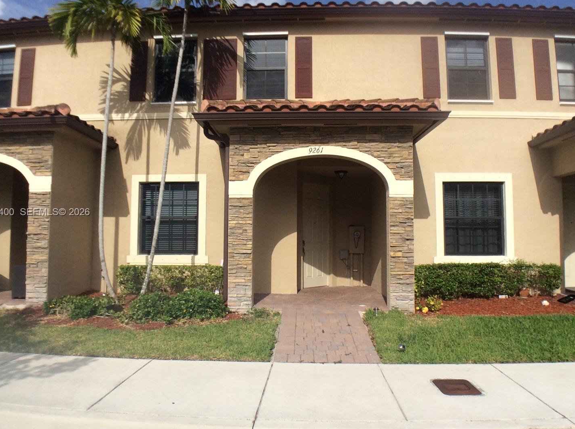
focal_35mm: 36
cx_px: 288
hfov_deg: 51.4
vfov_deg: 39.5
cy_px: 213
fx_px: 597
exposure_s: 1/2604
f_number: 2.4
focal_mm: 3.3
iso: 32
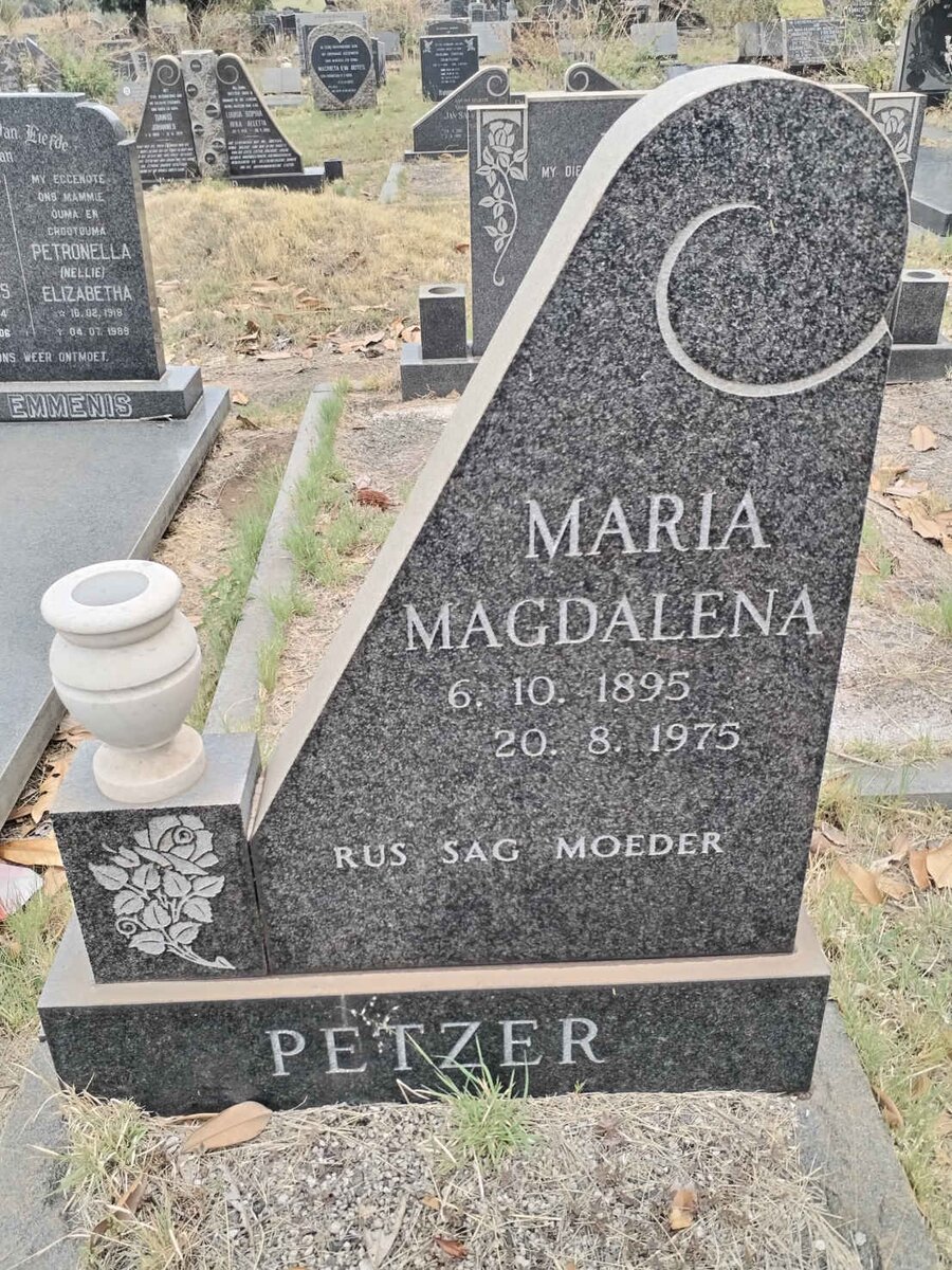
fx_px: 1137
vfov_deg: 58.4
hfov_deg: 45.4
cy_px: 635
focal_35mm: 31
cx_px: 476
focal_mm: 4.75
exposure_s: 1/310
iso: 100
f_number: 1.8
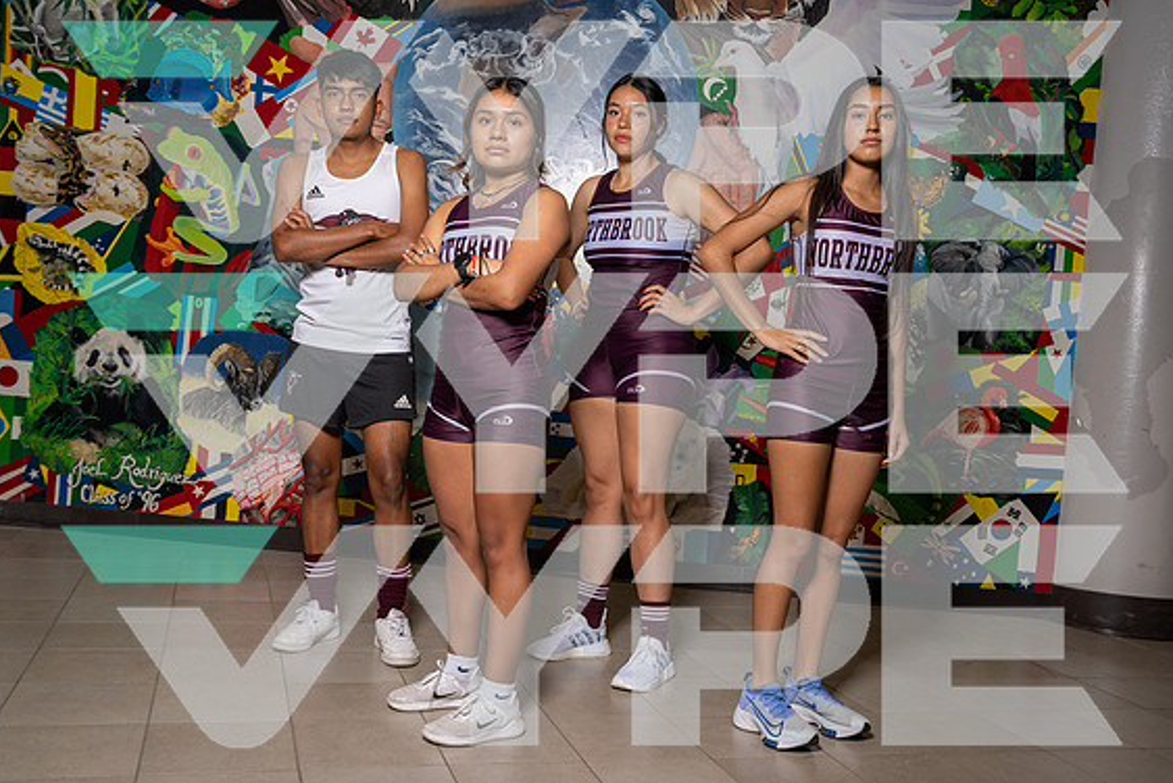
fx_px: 1141
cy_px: 384
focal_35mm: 35
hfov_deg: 54.4
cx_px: 598
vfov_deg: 37.9
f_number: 8
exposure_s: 1/250
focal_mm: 34
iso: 400
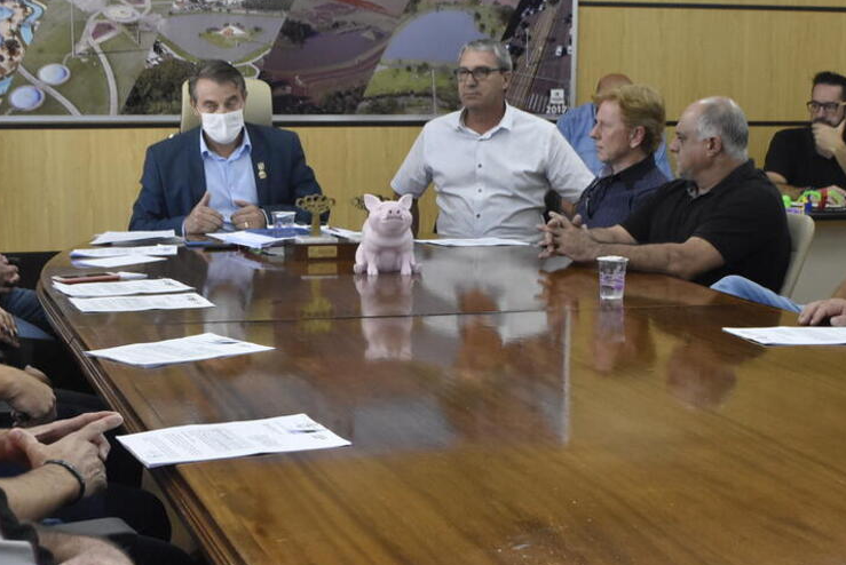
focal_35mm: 71
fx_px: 1670
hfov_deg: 28.4
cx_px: 429
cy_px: 327
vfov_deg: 19.2
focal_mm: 26
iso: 2000
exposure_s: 1/60
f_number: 6.7
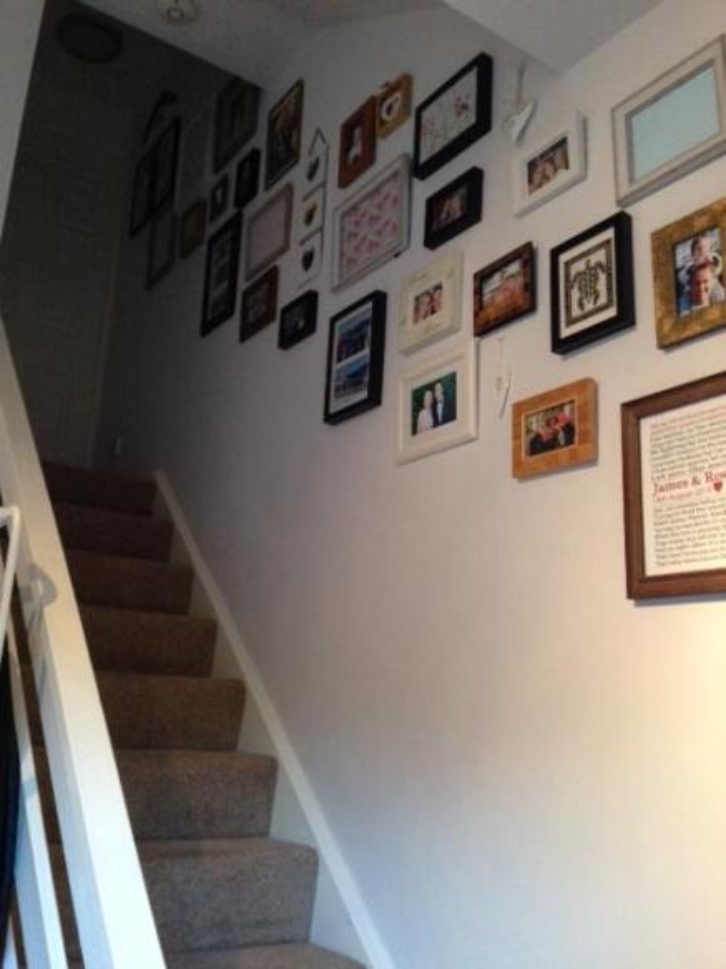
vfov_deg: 55.4
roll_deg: -3.3
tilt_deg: +15.4
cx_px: 363
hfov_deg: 42.9
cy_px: 484
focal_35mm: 33
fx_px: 923
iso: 320
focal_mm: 4.12
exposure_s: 1/20
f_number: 2.4
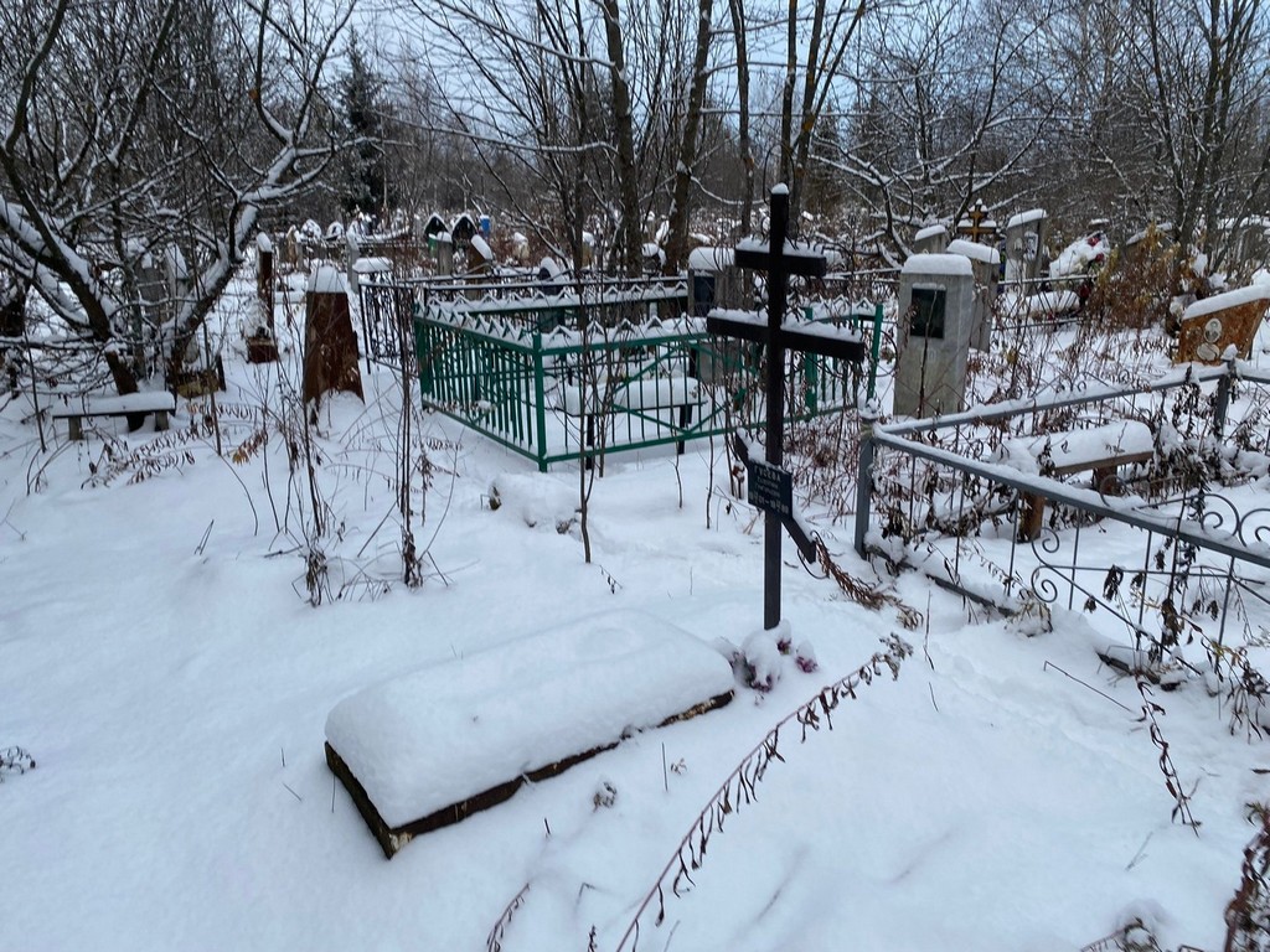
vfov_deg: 53.1
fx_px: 954
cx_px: 635
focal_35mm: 26
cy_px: 476
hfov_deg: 67.3
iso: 32
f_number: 1.8
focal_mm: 4.25
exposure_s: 1/284
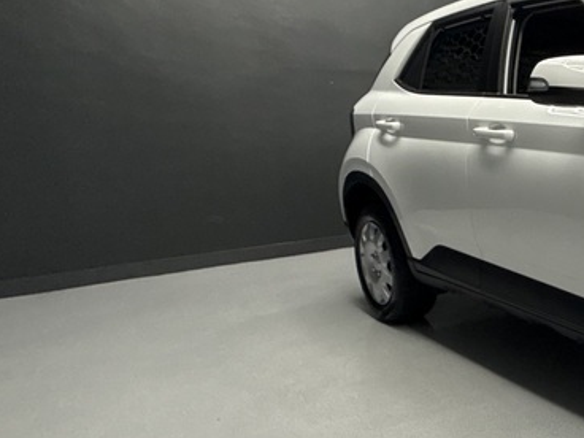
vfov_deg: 36.8
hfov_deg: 34.5
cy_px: 225
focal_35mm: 39
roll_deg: +0.9
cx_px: 752
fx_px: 658
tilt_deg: -9.5
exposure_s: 1/99
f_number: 2.2
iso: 160
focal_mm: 2.22
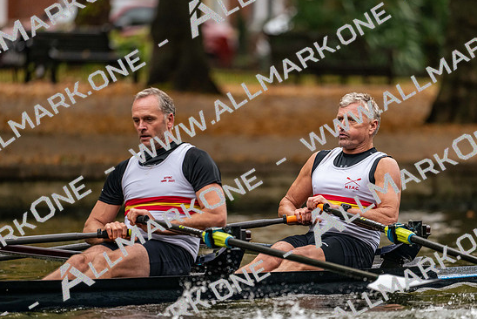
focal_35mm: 423
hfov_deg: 4.9
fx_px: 5607
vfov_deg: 3.3
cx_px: 237
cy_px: 166
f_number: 4.5
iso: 2200
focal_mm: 400
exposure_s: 1/2500
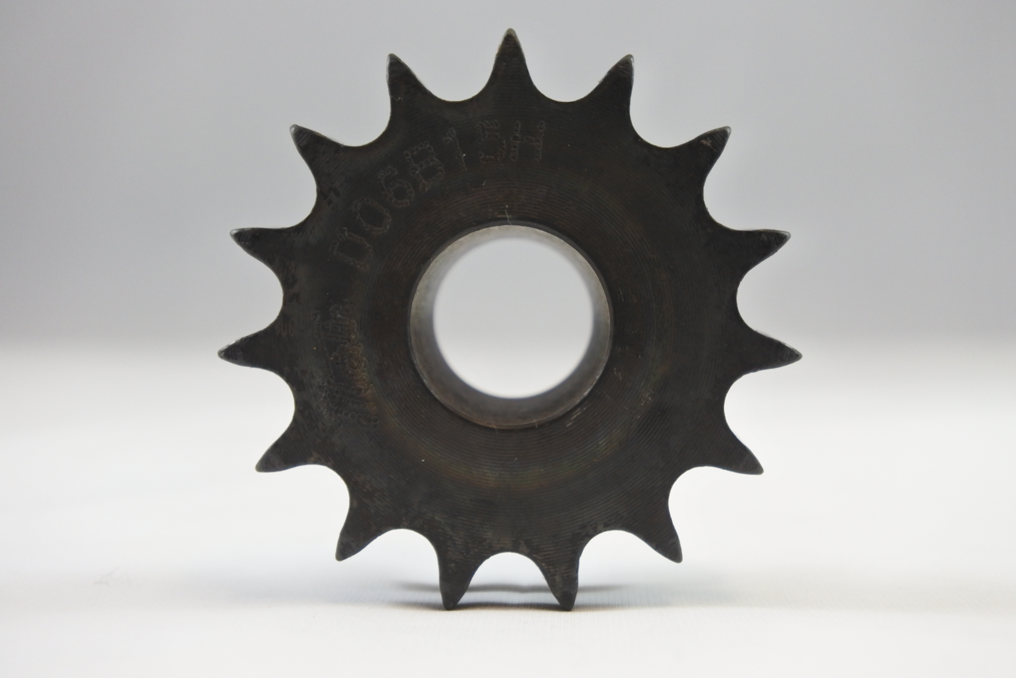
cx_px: 508
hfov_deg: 25.1
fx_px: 2286
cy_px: 339
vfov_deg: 16.9
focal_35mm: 81
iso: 800
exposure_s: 1/100
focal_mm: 30
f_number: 5.6
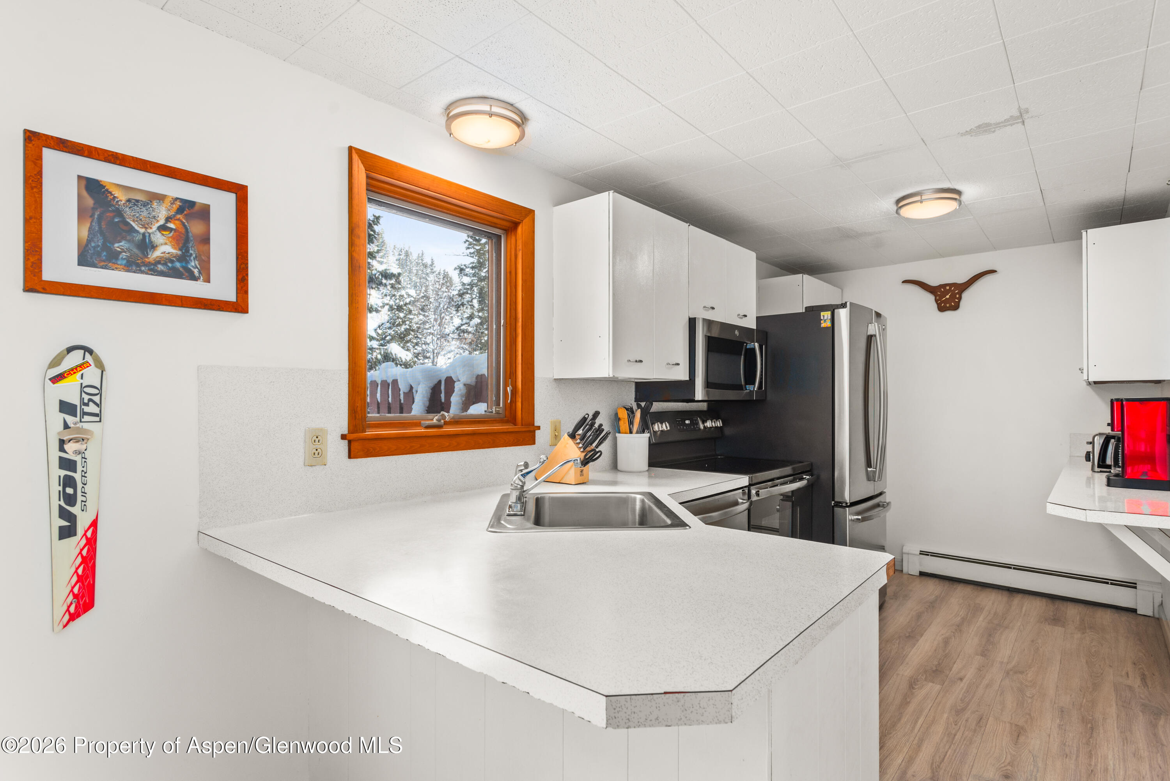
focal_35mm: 19
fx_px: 618
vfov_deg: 64.6
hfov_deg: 86.9
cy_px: 390
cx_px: 585
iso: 400
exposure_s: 1/10
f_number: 7.1
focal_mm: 19
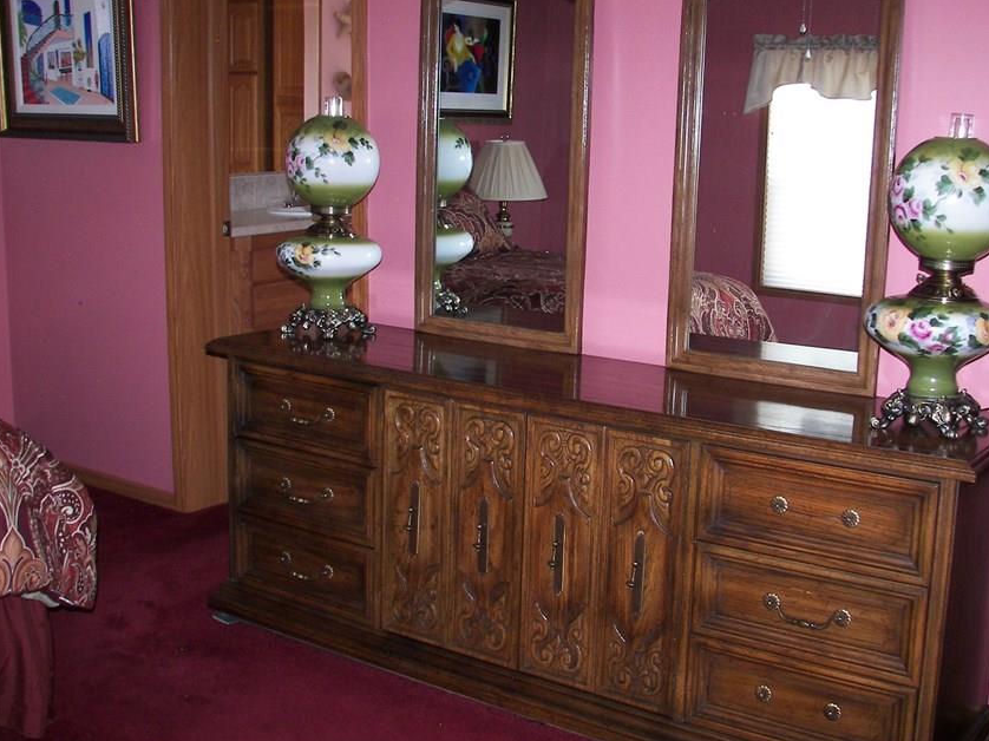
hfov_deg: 42.9
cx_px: 541
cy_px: 299
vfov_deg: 32.8
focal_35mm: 44
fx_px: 1257
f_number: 2.8
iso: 100
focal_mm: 6
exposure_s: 1/30
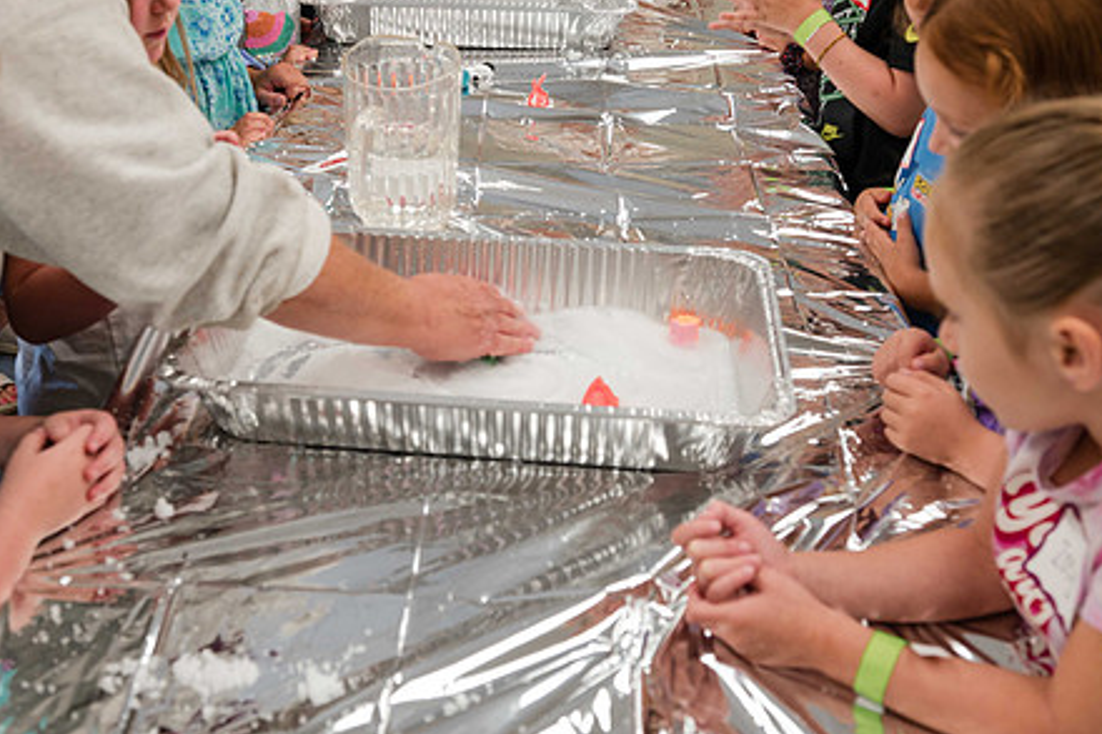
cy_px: 295
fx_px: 1346
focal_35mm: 44
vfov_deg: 30.4
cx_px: 516
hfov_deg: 44.5
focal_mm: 30
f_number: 4
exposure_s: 1/125
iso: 720
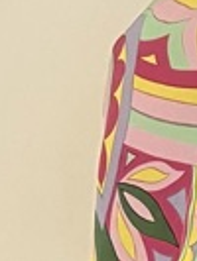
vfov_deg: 9.4
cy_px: 477
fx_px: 1515
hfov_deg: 7.2
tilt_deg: -4.3
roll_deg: -4.4
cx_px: 402
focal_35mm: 200
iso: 320
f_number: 1.5
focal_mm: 5.7
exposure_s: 1/60
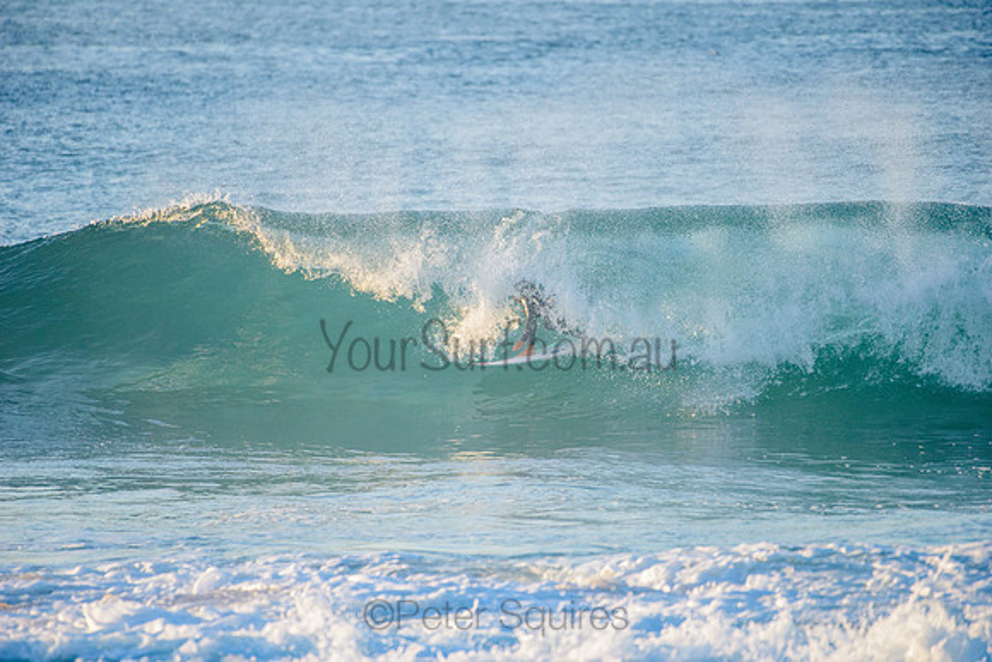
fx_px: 13780
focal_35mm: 500
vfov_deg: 2.8
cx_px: 496
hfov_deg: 4.1
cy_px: 331
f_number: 5.6
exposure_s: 1/1250
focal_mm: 500
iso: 500
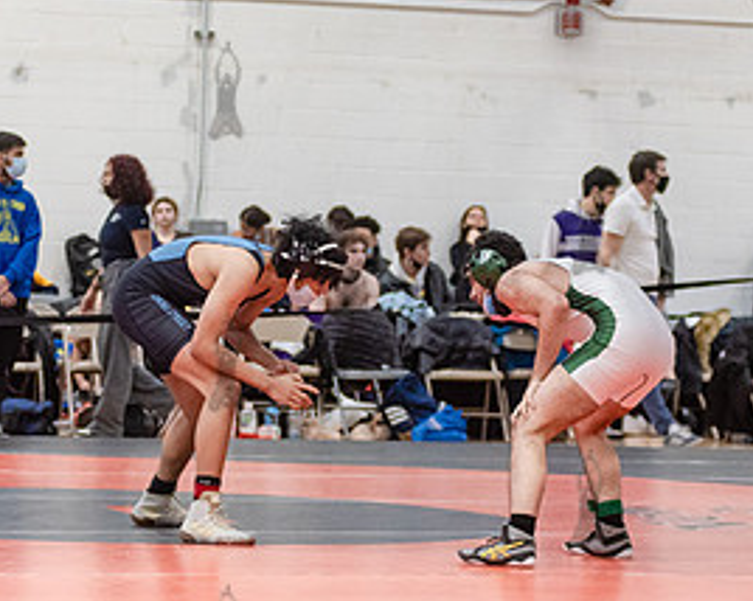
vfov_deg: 8.8
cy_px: 361
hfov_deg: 11.0
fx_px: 3897
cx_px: 225
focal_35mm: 175
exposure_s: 1/400
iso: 4000
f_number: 3.5
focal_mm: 86
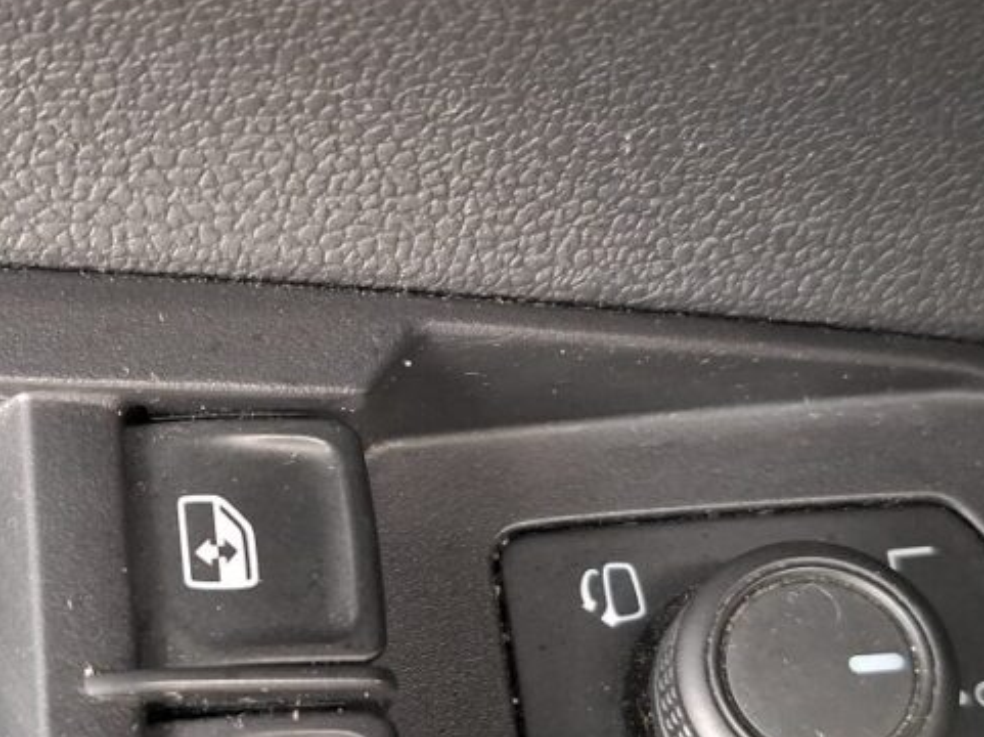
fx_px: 1903
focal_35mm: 67
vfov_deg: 21.9
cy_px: 459
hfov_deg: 28.8
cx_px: 315
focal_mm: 5.54
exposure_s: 1/25
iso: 800
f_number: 1.8
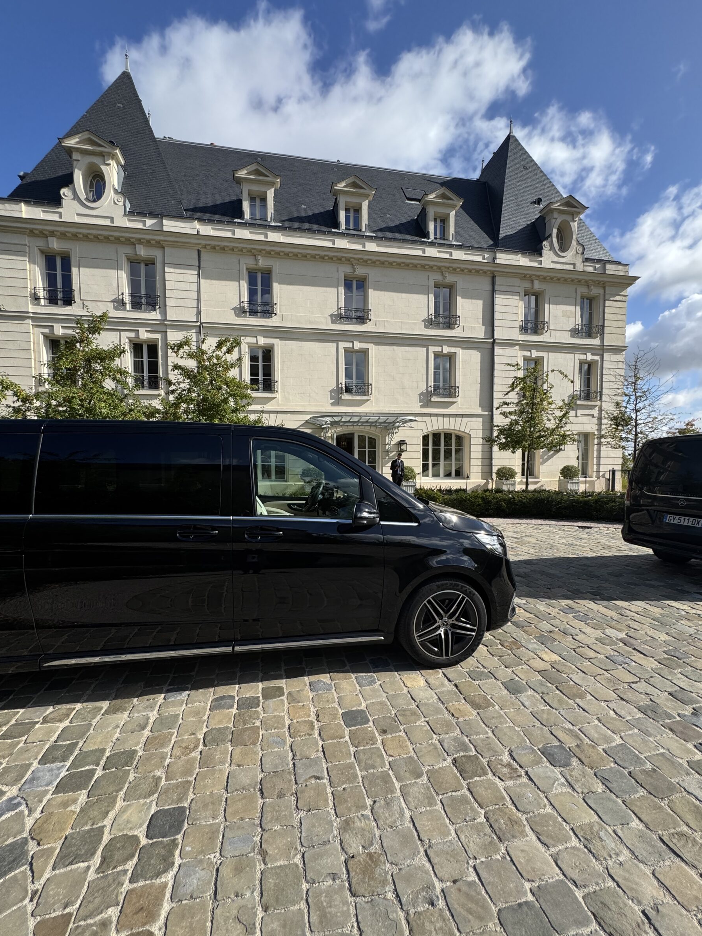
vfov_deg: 98.1
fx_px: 406
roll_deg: +0.2
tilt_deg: -2.2
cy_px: 486
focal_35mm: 15
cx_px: 343
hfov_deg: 81.7
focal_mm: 2.22
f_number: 2.2
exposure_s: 1/1748
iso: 40
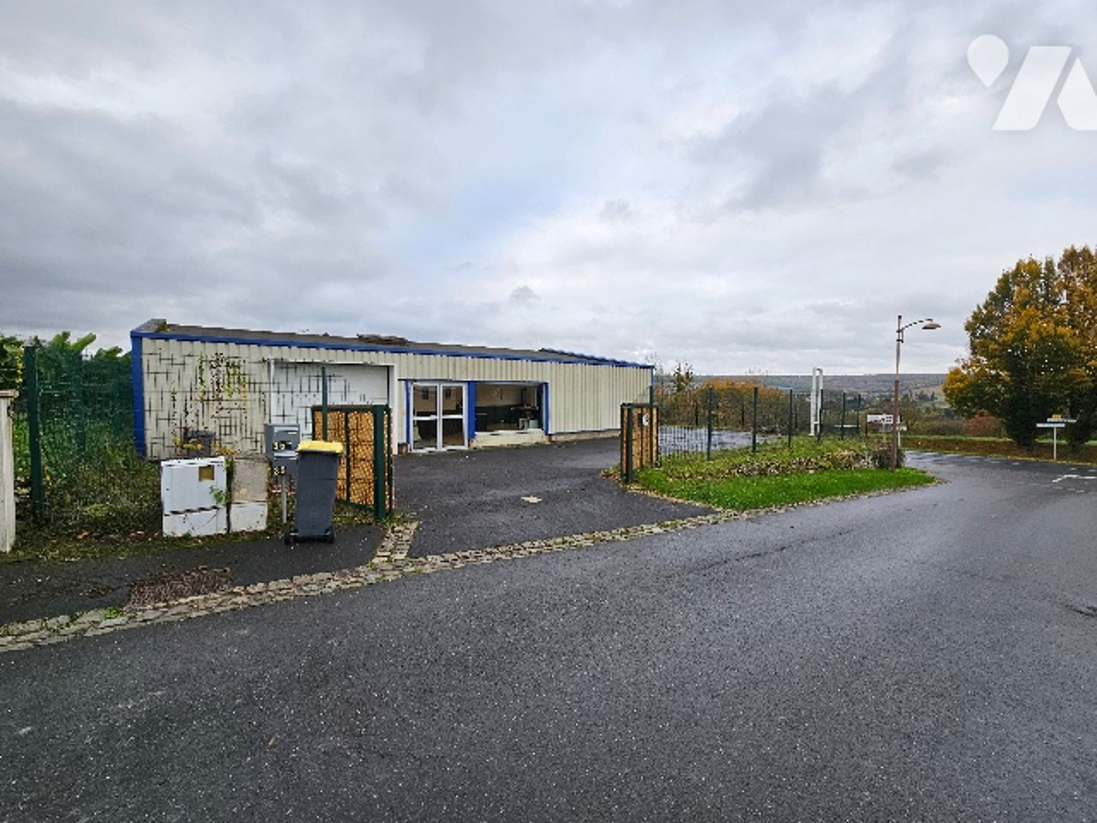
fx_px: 412
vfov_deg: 89.9
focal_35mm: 13
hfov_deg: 106.2
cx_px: 548
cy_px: 412
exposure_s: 1/372
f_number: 2.2
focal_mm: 2.2
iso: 50
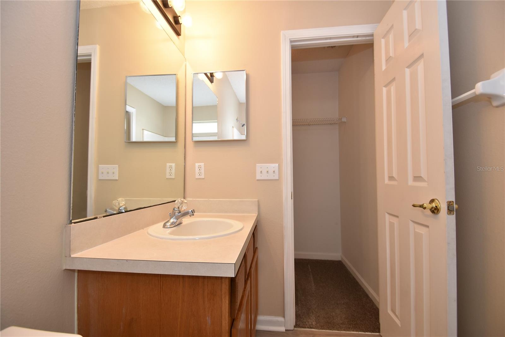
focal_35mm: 15
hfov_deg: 100.4
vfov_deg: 77.3
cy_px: 168
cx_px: 252
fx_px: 210
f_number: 4
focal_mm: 10
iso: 320
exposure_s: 1/60
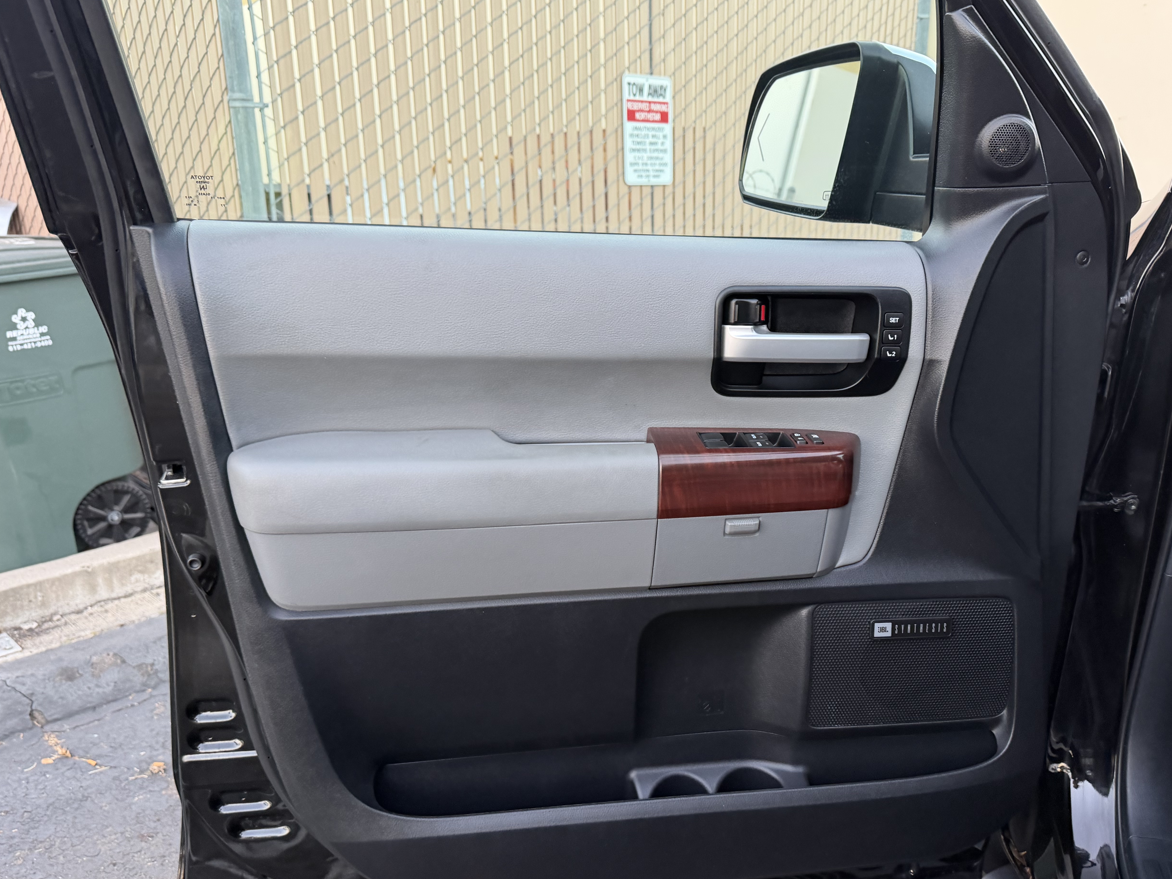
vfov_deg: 49.7
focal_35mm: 28
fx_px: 948
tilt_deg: -17.4
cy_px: 487
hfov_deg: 63.3
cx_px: 639
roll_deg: +0.4
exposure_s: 1/60
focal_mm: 6.76
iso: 250
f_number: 1.78
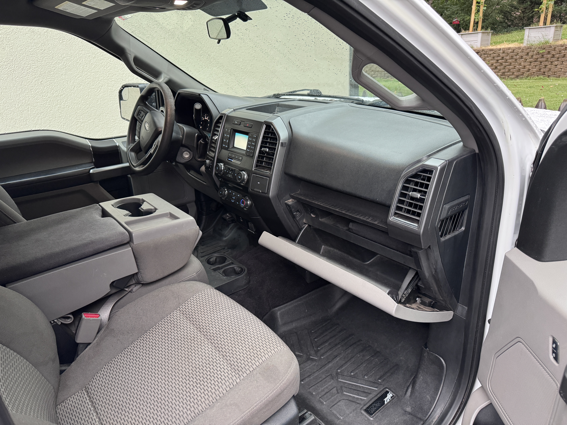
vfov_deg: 56.8
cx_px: 284
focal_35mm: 24
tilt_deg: -22.5
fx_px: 393
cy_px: 212
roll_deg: +3.0
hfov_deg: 71.6
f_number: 1.78
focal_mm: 6.76
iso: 320
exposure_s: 1/60
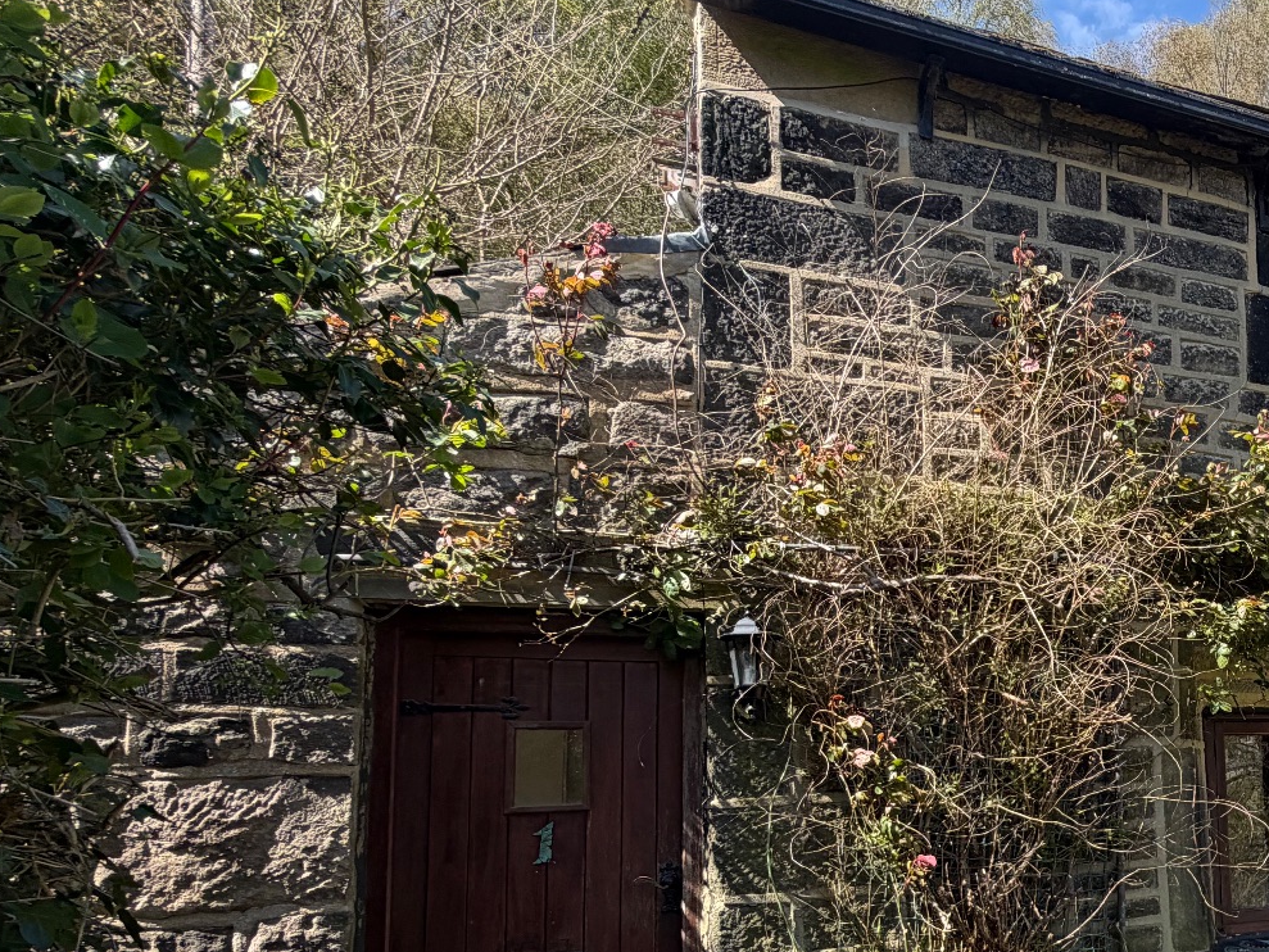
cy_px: 704
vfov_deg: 46.6
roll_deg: +2.3
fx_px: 1063
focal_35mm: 29
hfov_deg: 51.1
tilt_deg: +6.4
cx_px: 1234
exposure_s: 1/502
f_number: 2.2
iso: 50
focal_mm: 2.22
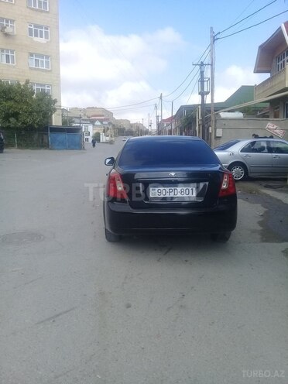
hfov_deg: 45.4
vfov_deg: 58.4
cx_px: 144
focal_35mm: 31
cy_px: 192
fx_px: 344
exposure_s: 1/858
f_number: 2.2
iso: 50
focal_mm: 3.3
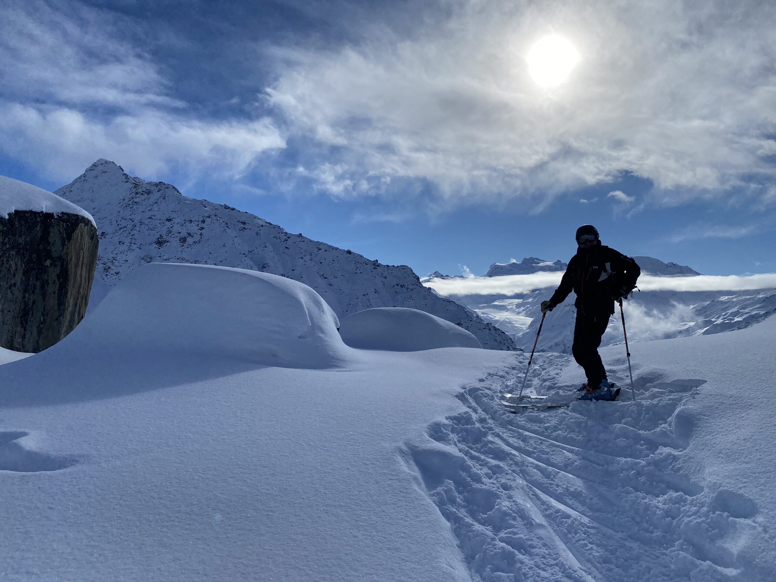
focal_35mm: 26
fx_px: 583
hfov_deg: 67.3
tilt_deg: +3.8
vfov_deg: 53.1
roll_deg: +0.8
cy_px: 291
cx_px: 388
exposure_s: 1/12658
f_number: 1.8
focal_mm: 4.25
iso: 40
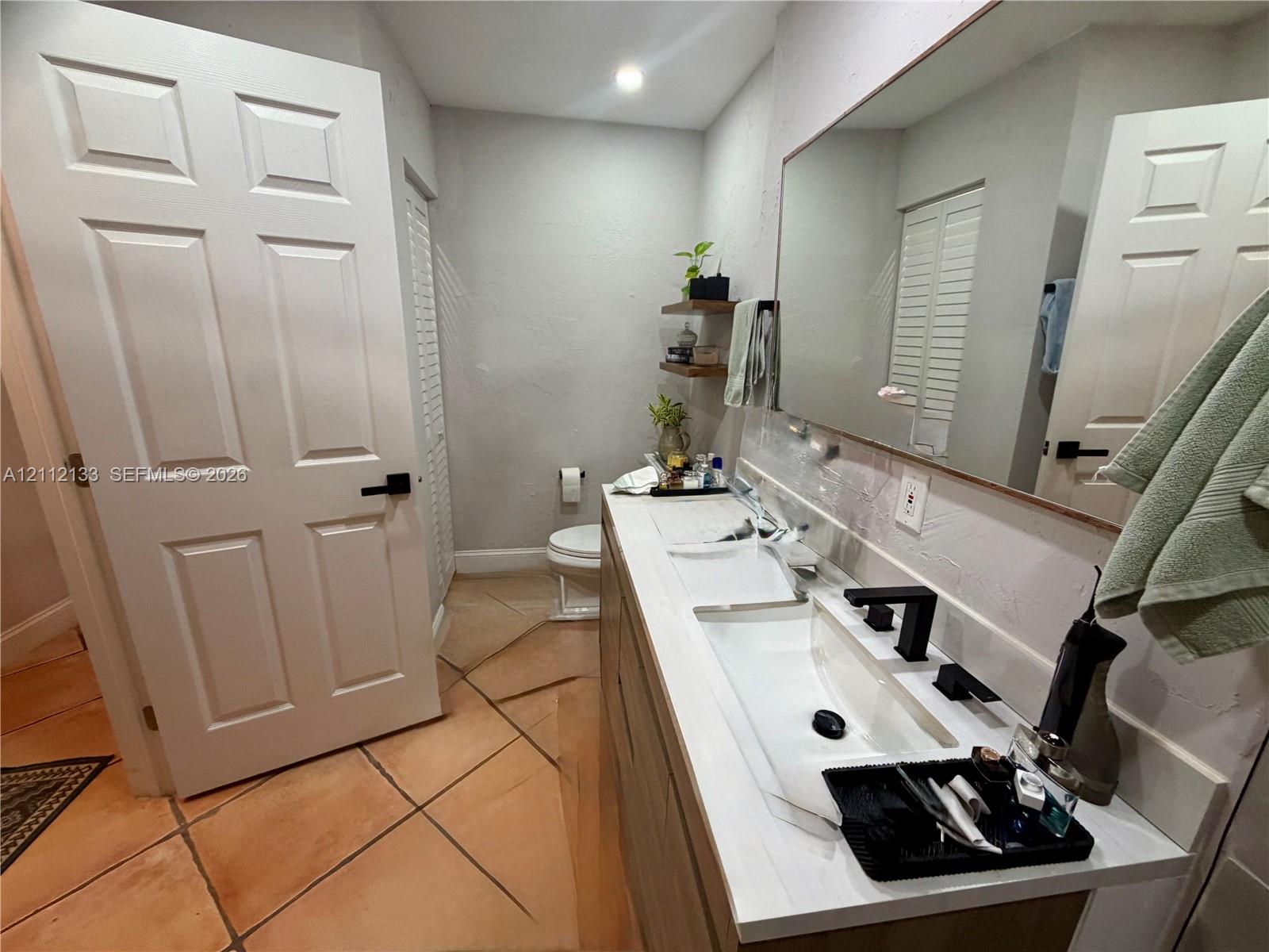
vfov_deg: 85.7
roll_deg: -1.3
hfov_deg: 102.1
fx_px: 513
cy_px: 476
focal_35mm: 14
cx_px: 634
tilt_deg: -16.7
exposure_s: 1/120
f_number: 2.2
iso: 250
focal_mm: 2.22
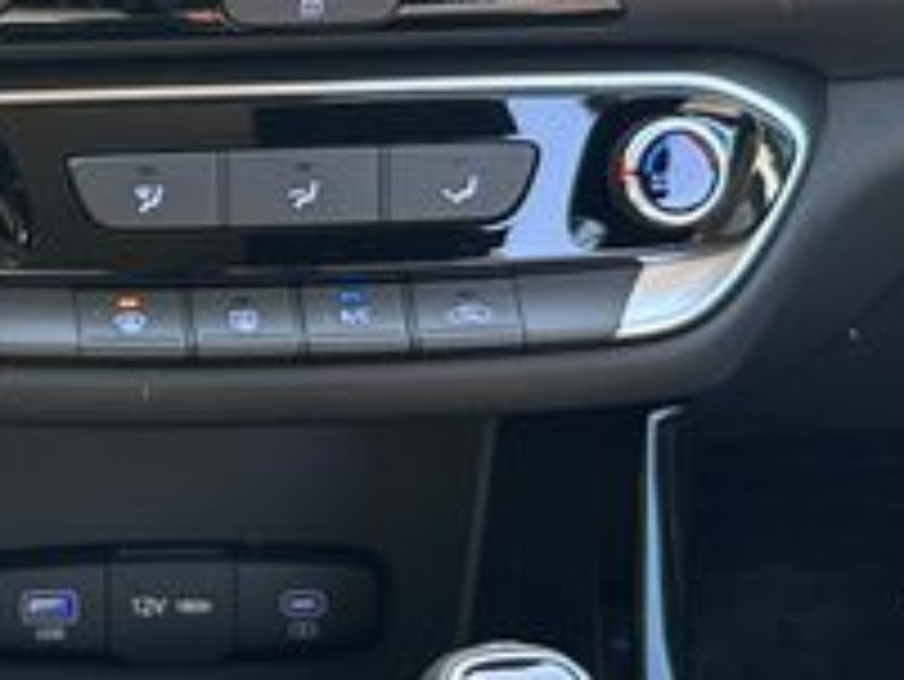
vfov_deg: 12.2
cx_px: -625
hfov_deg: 14.5
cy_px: 329
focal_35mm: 122
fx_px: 3188
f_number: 1.78
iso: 125
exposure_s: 1/121
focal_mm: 6.86
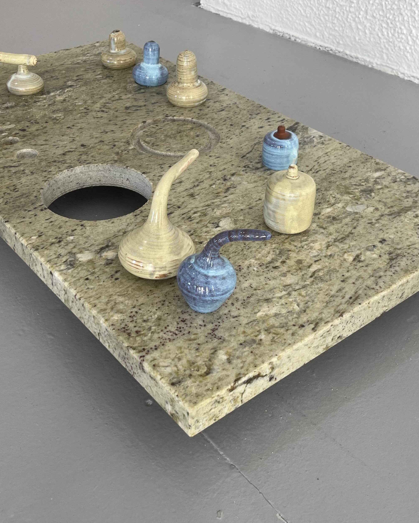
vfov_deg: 44.8
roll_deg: +0.4
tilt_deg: -36.6
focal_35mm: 41
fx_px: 636
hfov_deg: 36.5
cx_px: 187
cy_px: 244
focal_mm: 5.1
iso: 32
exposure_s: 1/102
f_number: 1.6
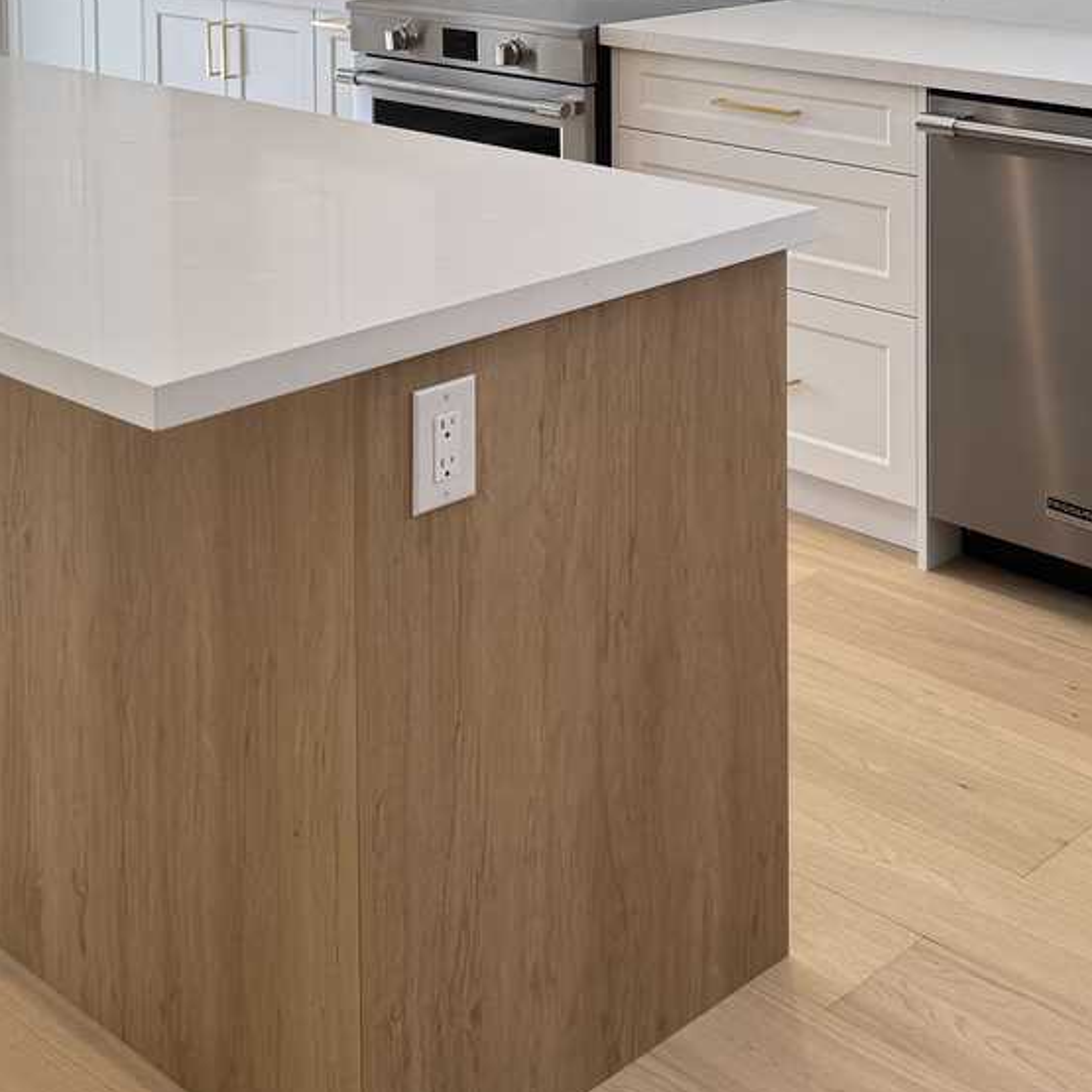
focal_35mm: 55
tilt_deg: -3.2
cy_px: -108
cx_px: 710
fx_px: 1963
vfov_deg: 28.3
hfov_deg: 30.9
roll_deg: -0.2
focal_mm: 6.76
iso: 80
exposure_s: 1/186
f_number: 1.78
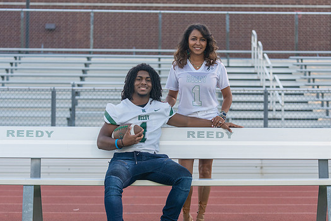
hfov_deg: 21.7
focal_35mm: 94
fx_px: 864
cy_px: 113
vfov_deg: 14.6
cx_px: 197
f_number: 2.8
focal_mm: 70
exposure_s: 1/400
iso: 640
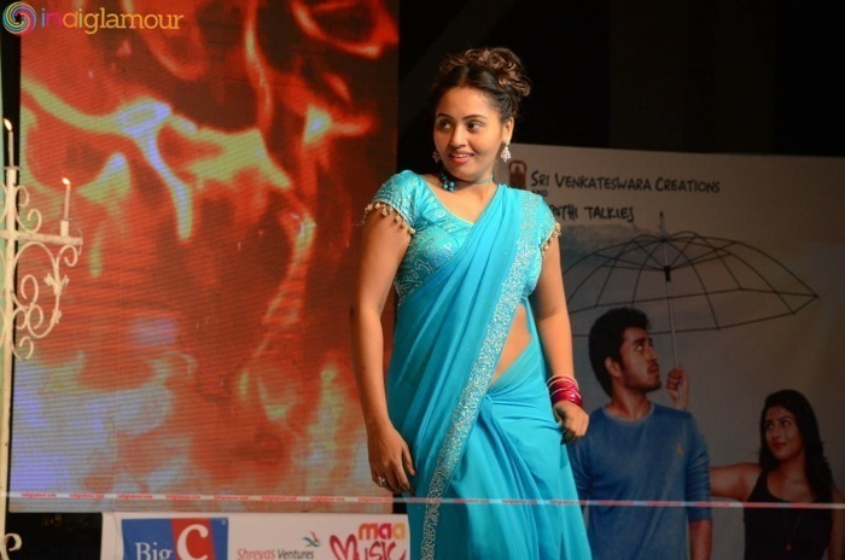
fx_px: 3690
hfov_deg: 13.1
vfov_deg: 8.7
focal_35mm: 158
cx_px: 422
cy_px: 280
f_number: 7.1
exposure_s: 1/125
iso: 1600
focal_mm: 105
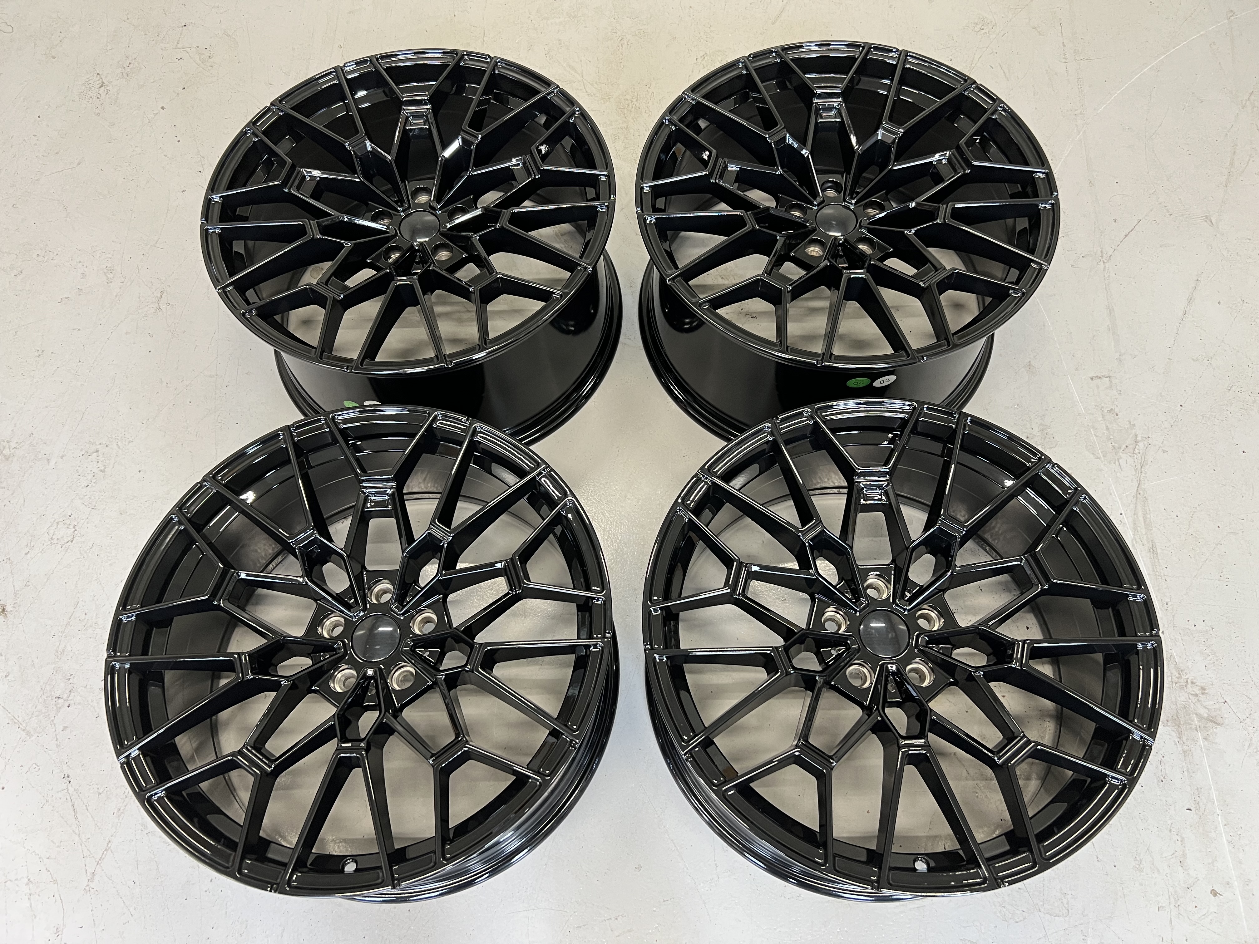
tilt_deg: -64.7
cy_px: 472
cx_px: 630
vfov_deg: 53.1
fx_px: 946
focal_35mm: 26
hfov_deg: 67.3
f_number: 1.5
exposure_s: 1/88
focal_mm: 5.7
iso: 125
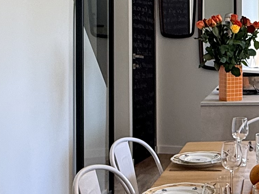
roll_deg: -0.1
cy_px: 43
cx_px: 313
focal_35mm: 76
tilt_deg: -1.1
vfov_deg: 19.2
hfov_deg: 23.4
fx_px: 569
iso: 80
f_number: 2.2
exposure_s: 1/100
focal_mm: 2.22
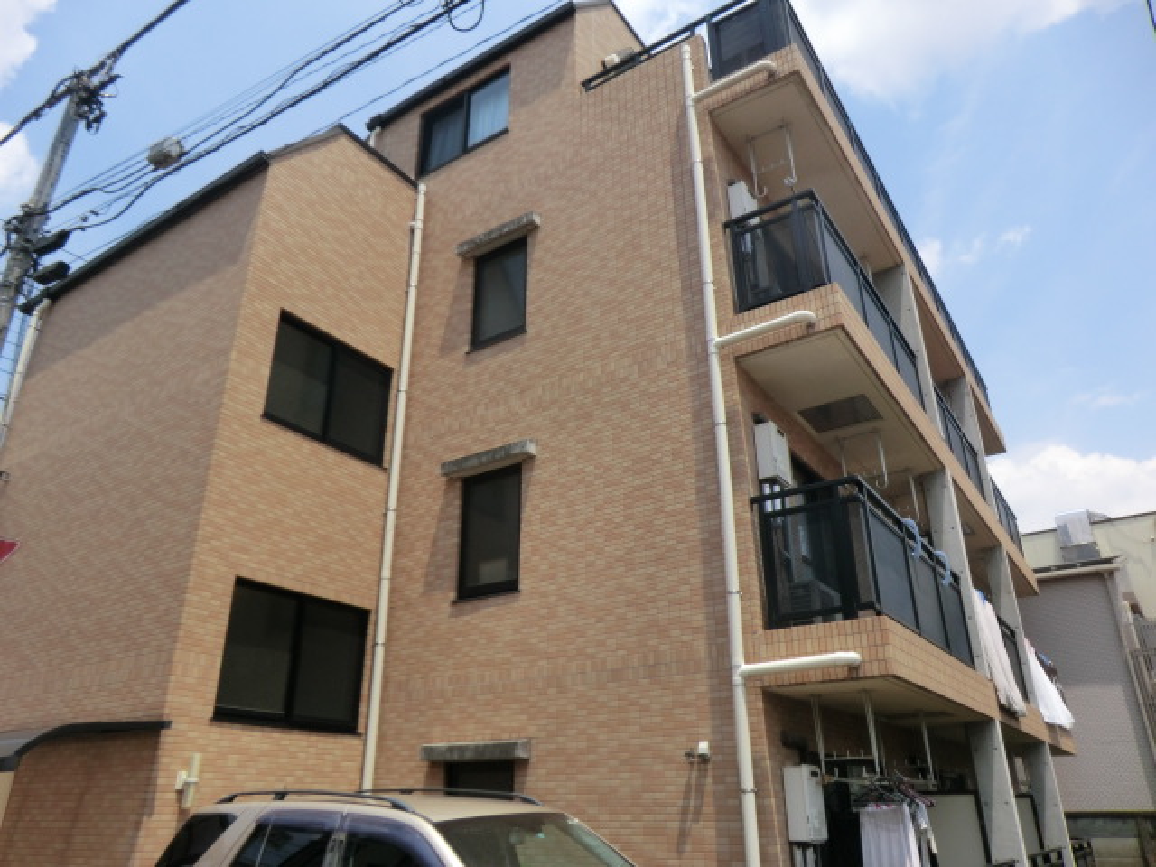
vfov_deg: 56.8
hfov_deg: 71.6
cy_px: 434
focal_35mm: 24
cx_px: 578
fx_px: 801
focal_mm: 4.3
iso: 80
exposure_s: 1/250
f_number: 7.5
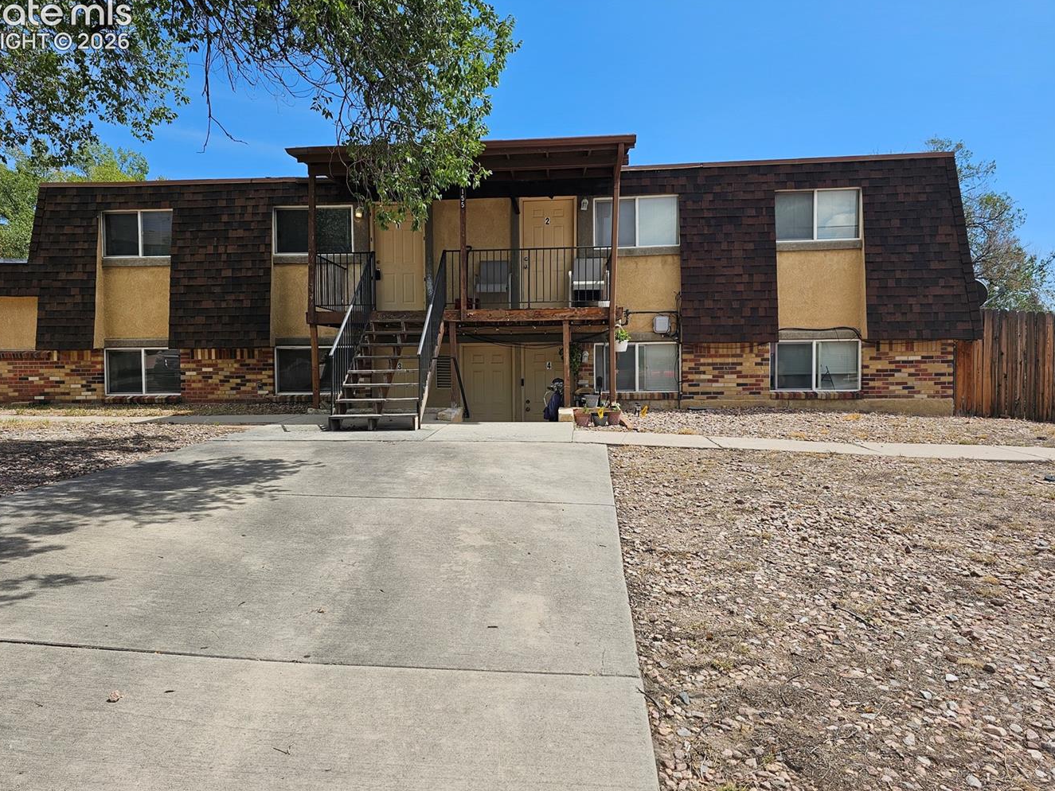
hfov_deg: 69.3
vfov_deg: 54.9
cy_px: 380
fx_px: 762
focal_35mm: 25
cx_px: 486
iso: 10
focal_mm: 6.3
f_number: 1.7
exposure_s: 1/827
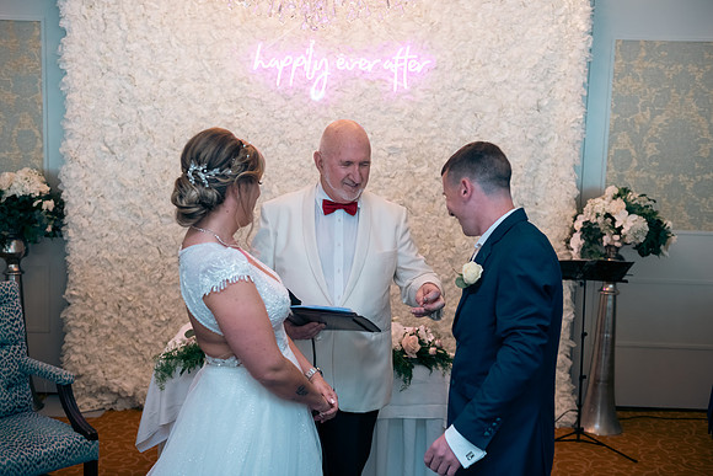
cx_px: 356
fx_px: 792
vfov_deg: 33.4
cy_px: 238
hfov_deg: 48.4
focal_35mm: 40
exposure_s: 1/160
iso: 640
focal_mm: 40
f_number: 3.5
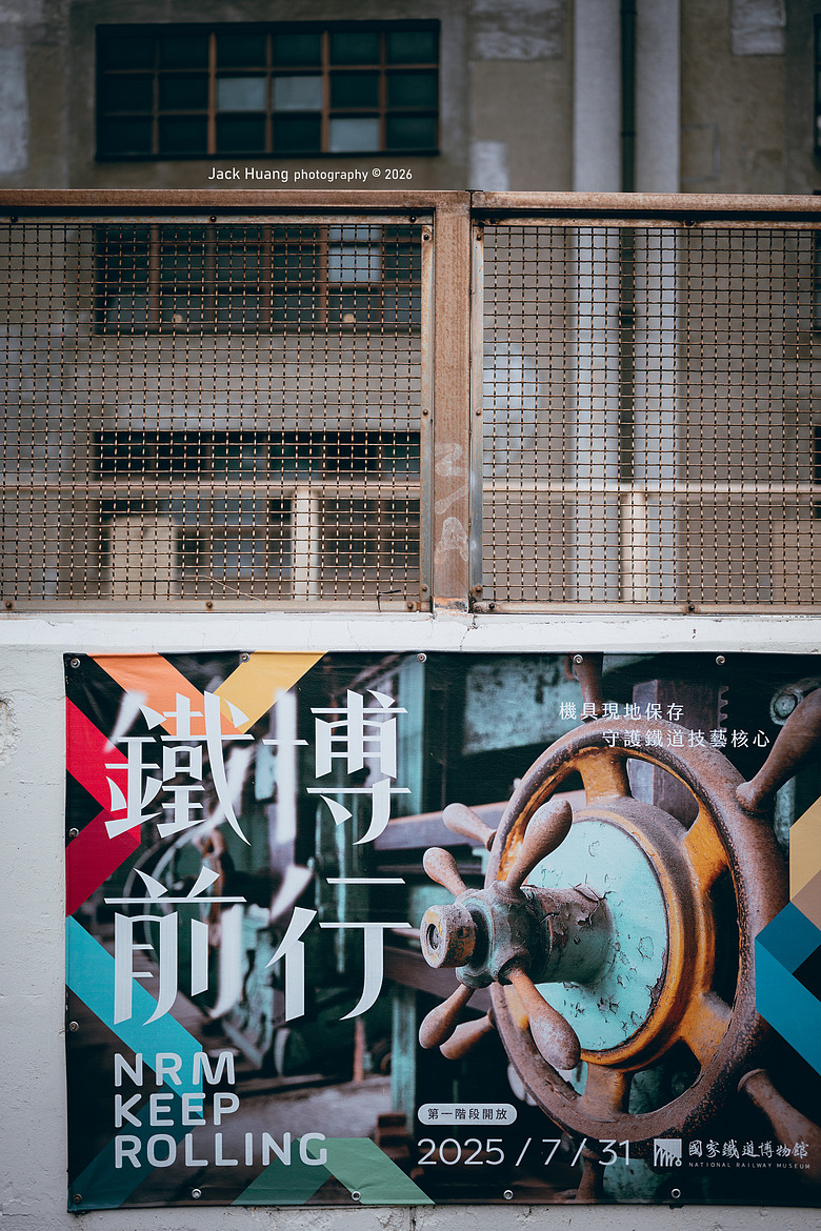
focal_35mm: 50
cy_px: 616
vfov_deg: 39.6
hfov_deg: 27.0
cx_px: 410
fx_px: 1710
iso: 100
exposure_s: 1/1600
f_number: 1.8
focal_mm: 50
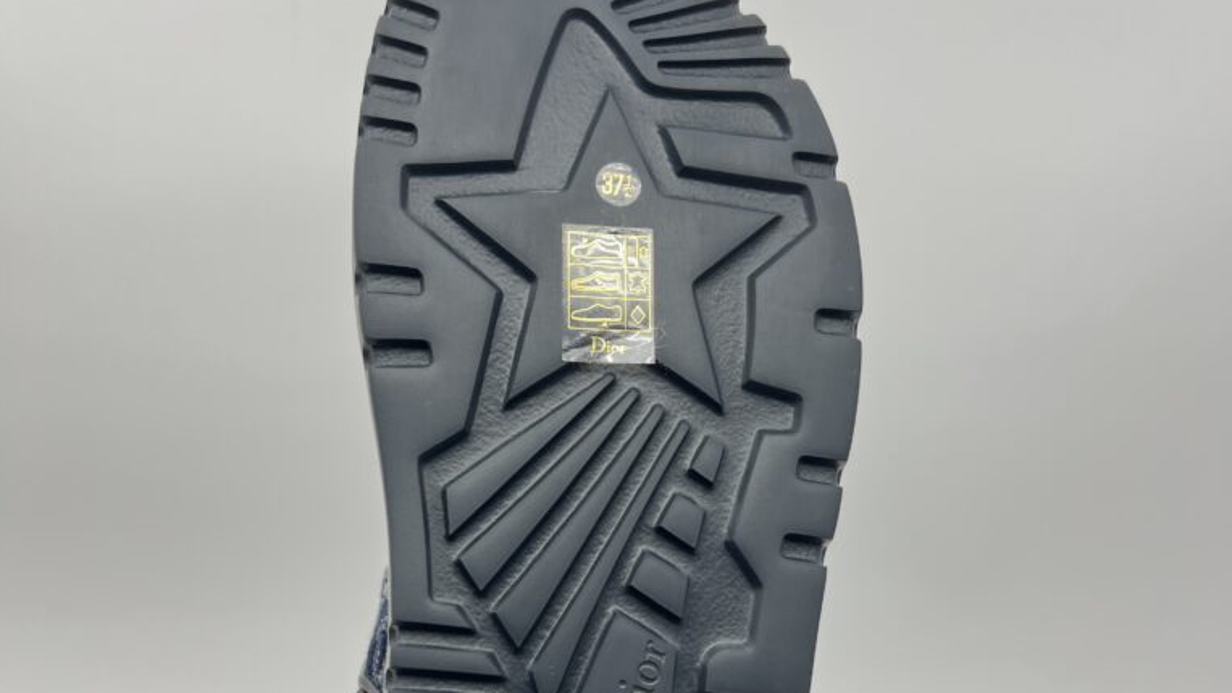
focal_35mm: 38
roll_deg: +0.1
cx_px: 614
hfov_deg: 52.8
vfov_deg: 30.6
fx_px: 1241
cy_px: 523
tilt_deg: -22.1
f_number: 1.5
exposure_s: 1/100
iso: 40
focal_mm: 5.7
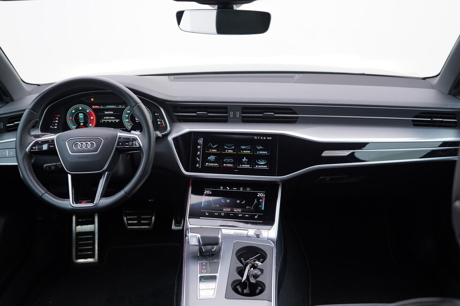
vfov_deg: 36.9
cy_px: 153
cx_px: 230
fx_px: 460
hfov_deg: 53.1
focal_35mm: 36
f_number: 2.8
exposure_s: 1/40
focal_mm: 24
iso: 125
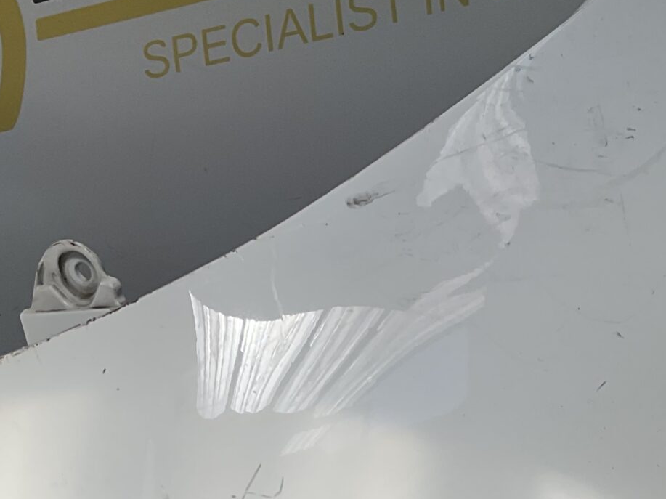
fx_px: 1558
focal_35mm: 81
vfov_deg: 17.5
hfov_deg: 23.9
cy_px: 572
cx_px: 476
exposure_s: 1/1626
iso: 16
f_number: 1.8
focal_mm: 3
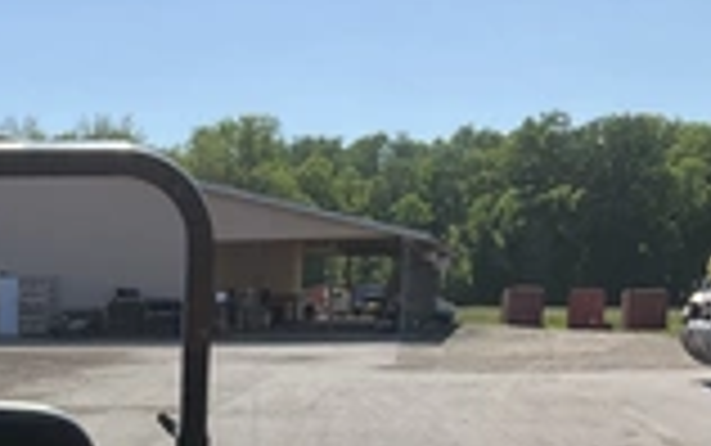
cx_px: 18
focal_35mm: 78
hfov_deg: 25.3
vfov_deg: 15.7
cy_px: 626
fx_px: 1512
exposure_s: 1/1730
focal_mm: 3
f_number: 1.8
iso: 25
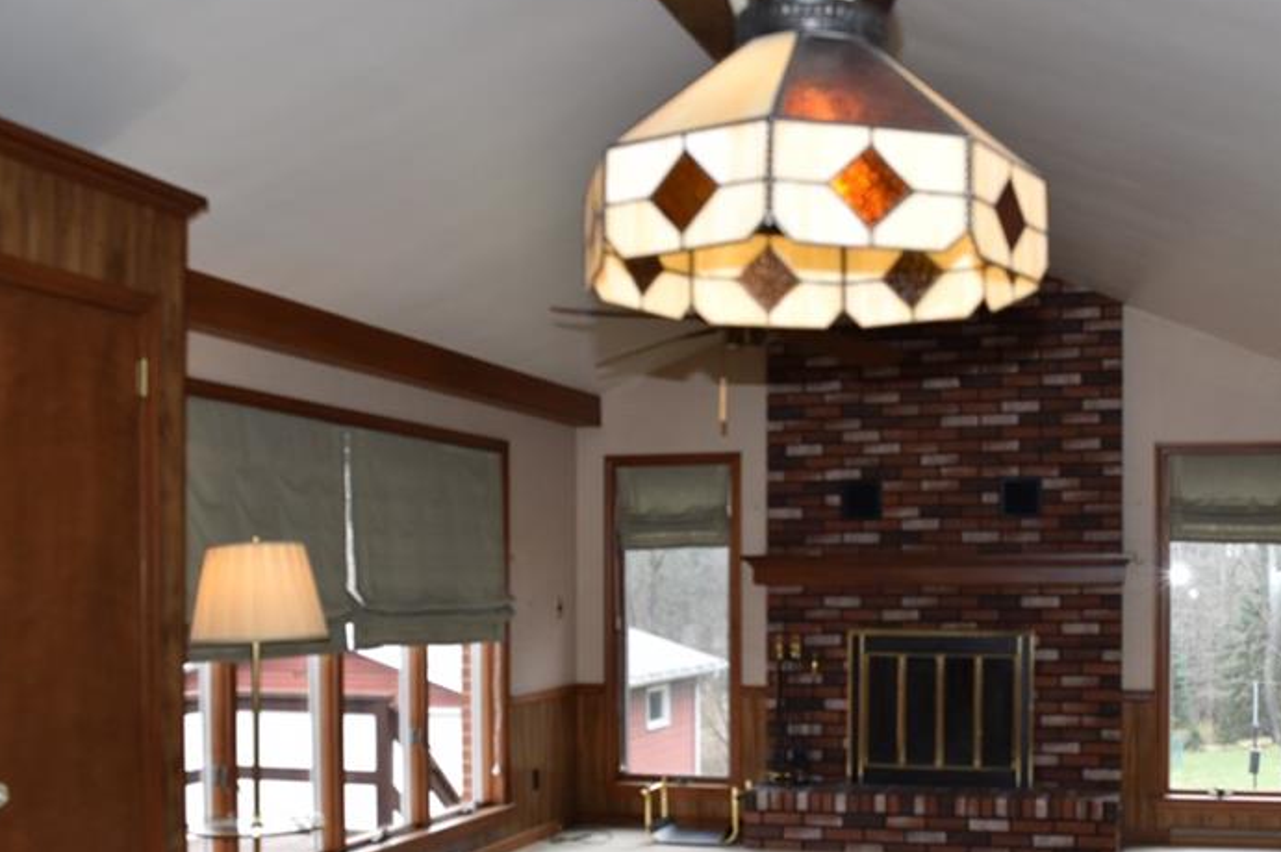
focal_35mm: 40
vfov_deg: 32.9
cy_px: 604
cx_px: 843
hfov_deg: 47.8
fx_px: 1423
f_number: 5.6
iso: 250
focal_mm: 18
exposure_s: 1/125
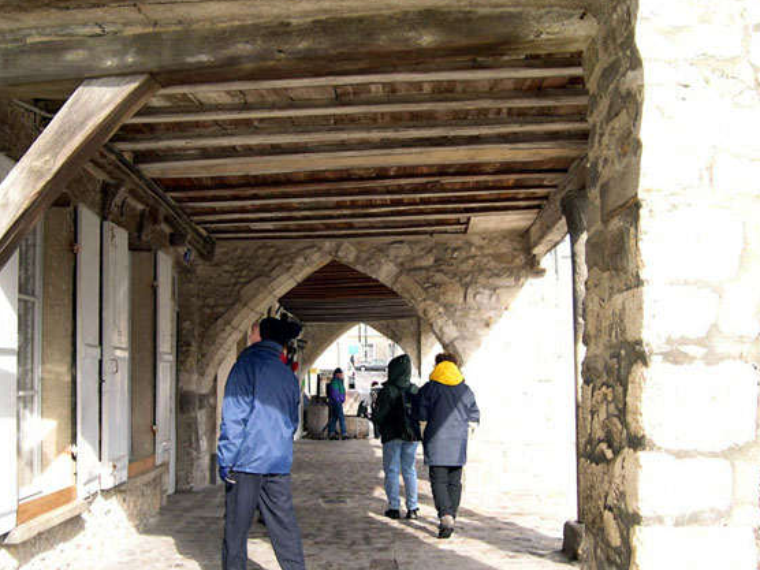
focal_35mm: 41
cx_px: 364
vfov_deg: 35.1
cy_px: 288
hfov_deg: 45.8
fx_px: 900
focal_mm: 8
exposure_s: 1/242
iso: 100
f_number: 2.8
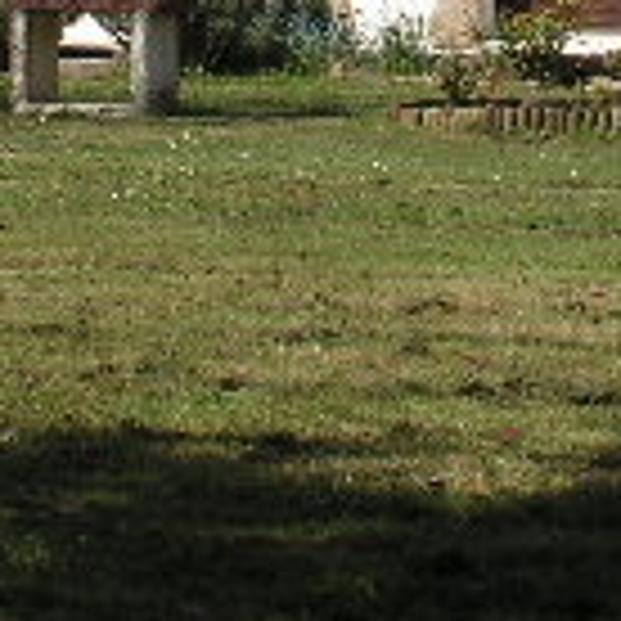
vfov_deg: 11.5
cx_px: 162
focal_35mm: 148
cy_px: -148
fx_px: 3004
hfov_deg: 11.8
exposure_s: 1/400
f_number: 4.8
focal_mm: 6
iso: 50
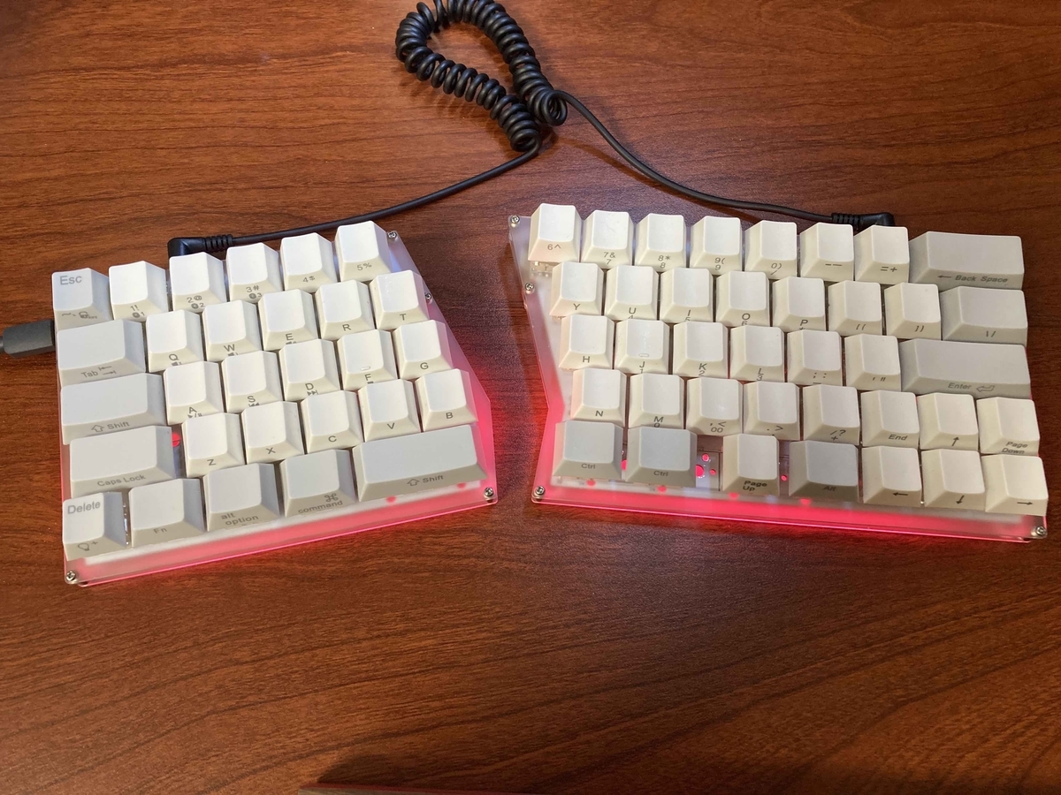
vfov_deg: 49.7
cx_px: 530
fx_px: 858
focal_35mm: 28
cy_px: 398
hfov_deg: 63.4
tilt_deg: -70.1
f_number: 1.8
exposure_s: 1/50
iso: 125
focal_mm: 3.99
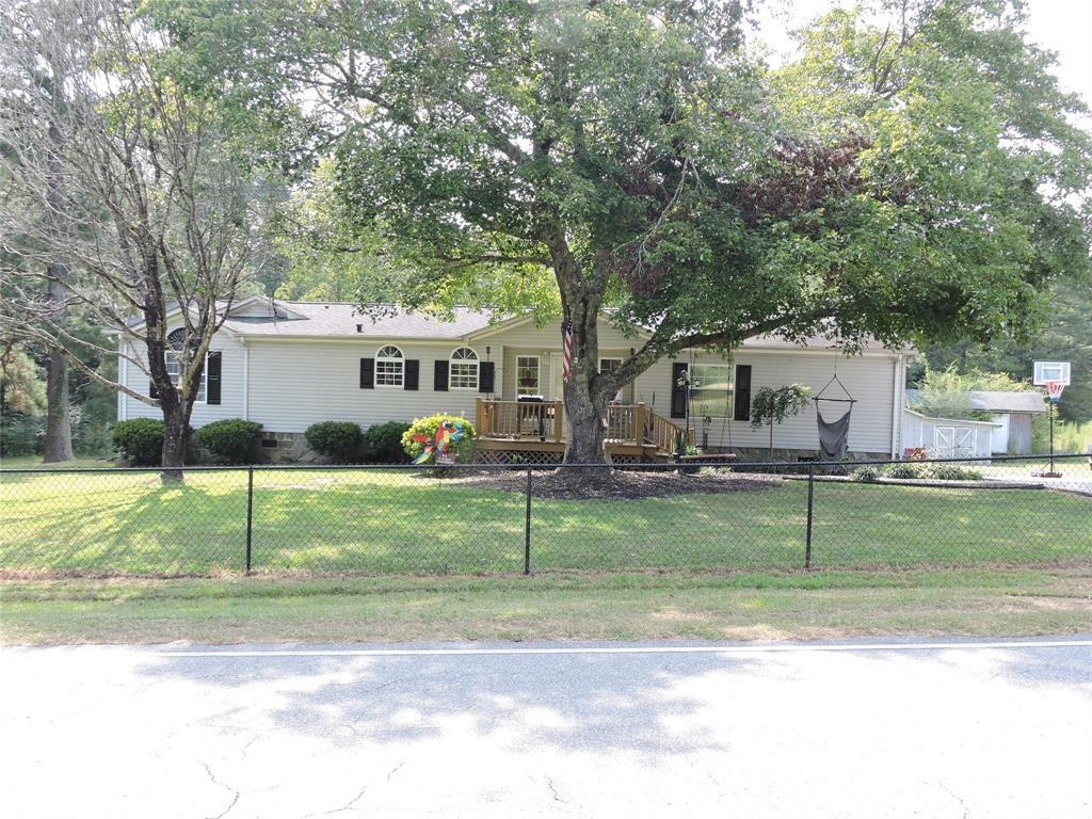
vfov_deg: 46.8
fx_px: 946
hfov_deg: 60.0
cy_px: 410
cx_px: 546
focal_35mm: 30
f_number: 3.5
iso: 100
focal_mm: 5.4
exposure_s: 1/125
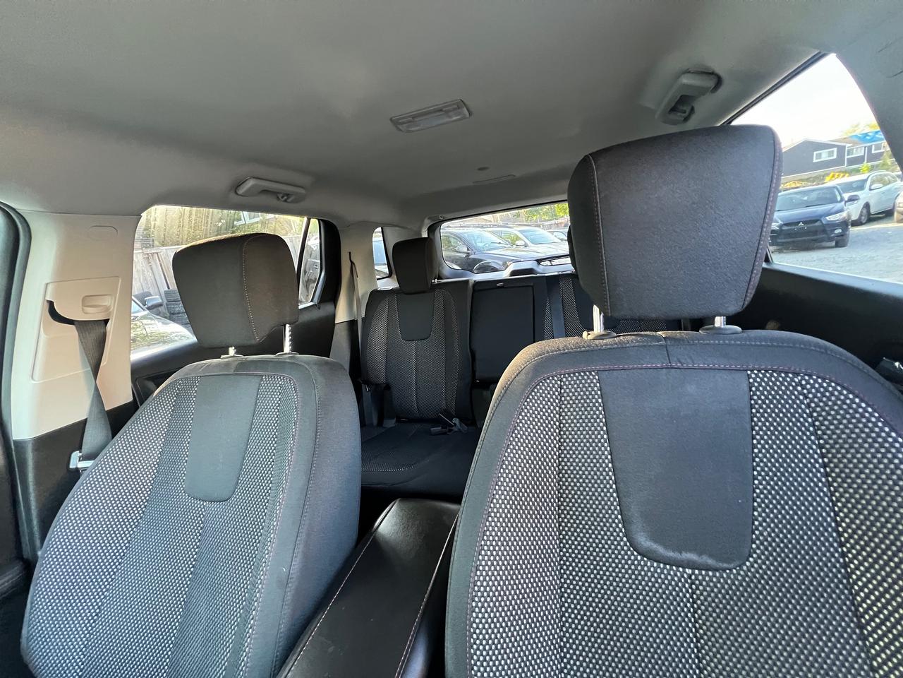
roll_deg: +10.4
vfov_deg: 89.9
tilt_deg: -13.9
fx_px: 339
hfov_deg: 106.2
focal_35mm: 13
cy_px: 339
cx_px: 452
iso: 640
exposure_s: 1/60
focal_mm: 1.57
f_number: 1.8
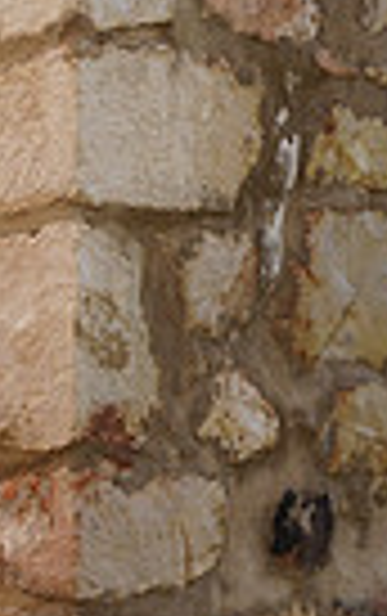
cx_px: -832
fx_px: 3331
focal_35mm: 198
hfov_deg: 6.1
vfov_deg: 10.3
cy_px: 830
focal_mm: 46
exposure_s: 1/100
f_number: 6.3
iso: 100
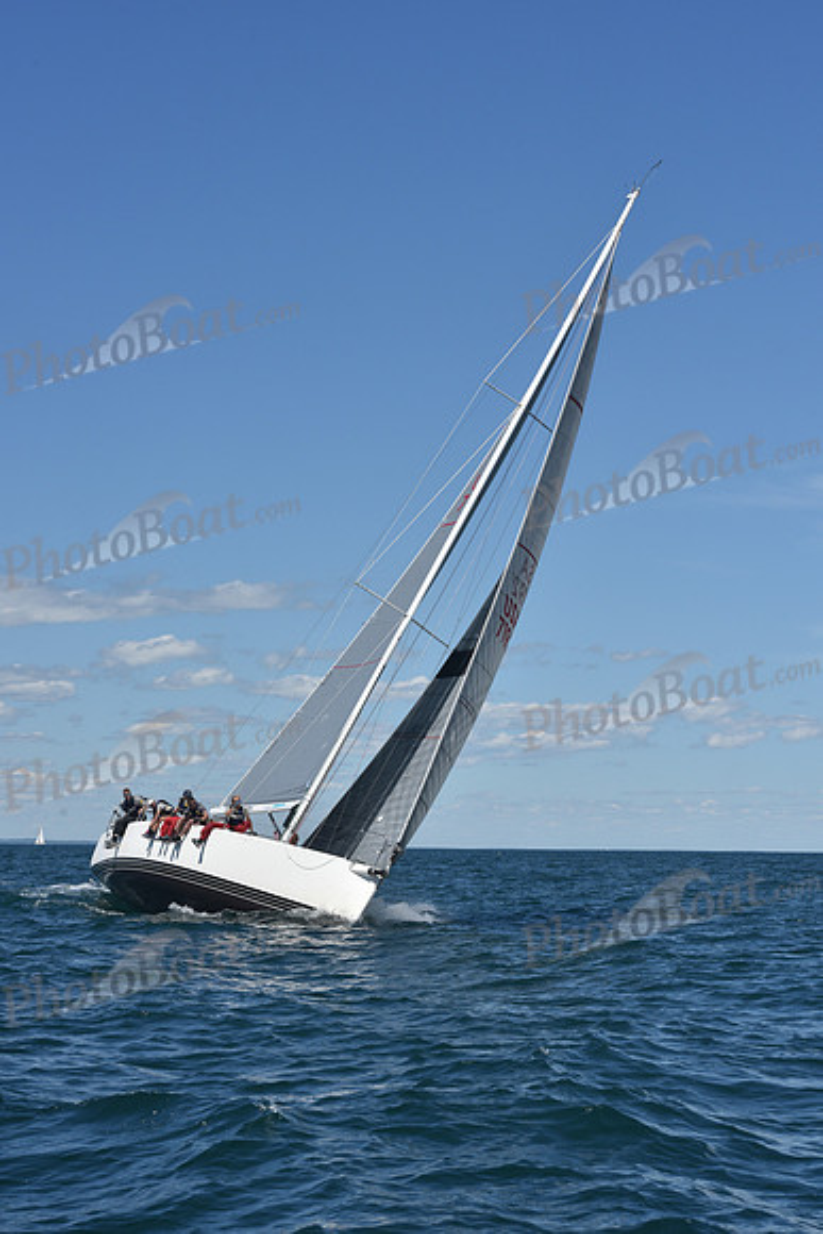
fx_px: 2399
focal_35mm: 70
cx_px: 412
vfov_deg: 28.8
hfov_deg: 19.5
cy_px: 617
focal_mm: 70
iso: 250
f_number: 11
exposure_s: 1/800
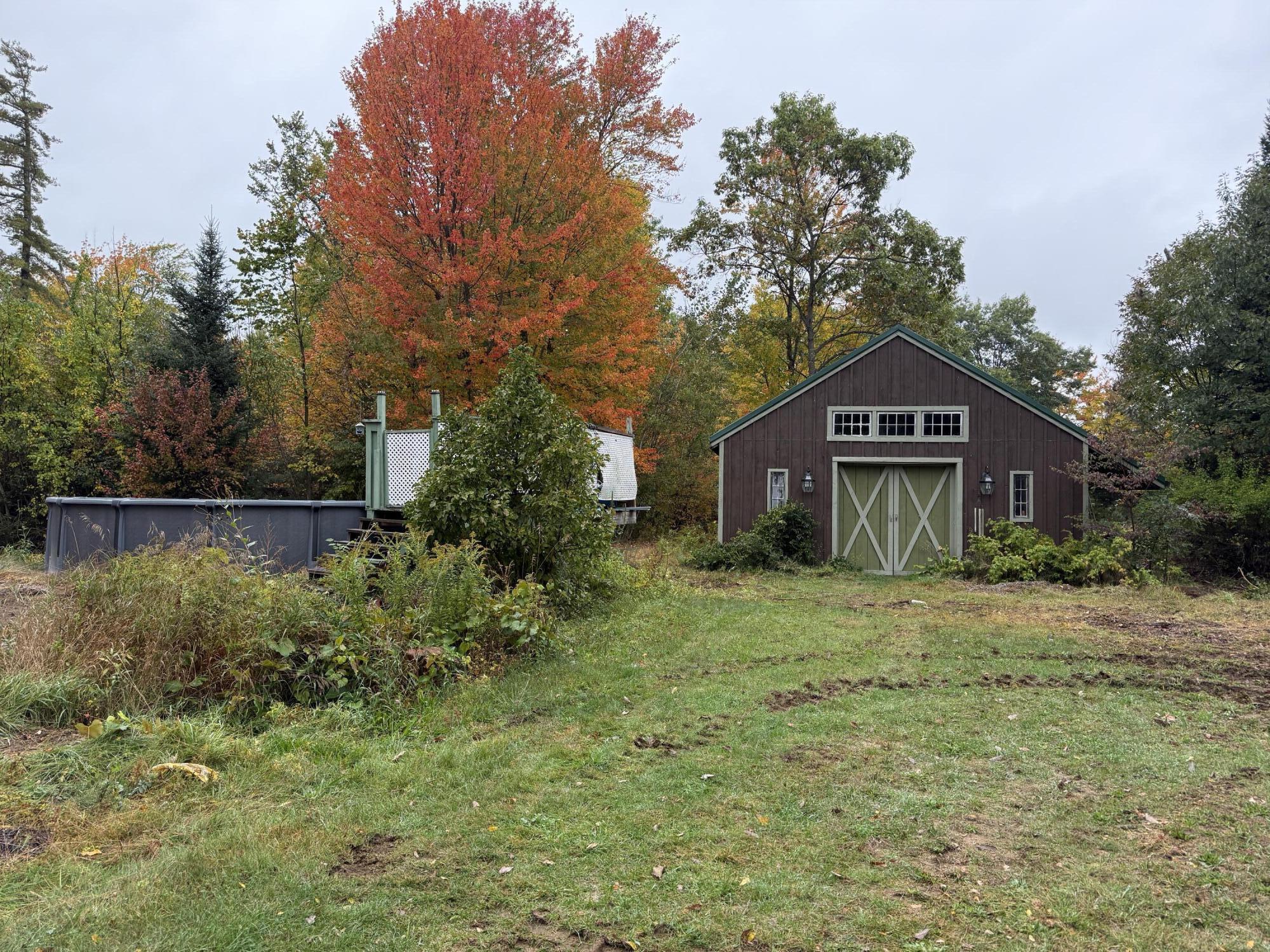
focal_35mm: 24
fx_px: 881
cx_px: 635
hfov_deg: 71.6
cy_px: 476
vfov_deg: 56.8
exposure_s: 1/1060
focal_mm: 6.76
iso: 100
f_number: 1.78
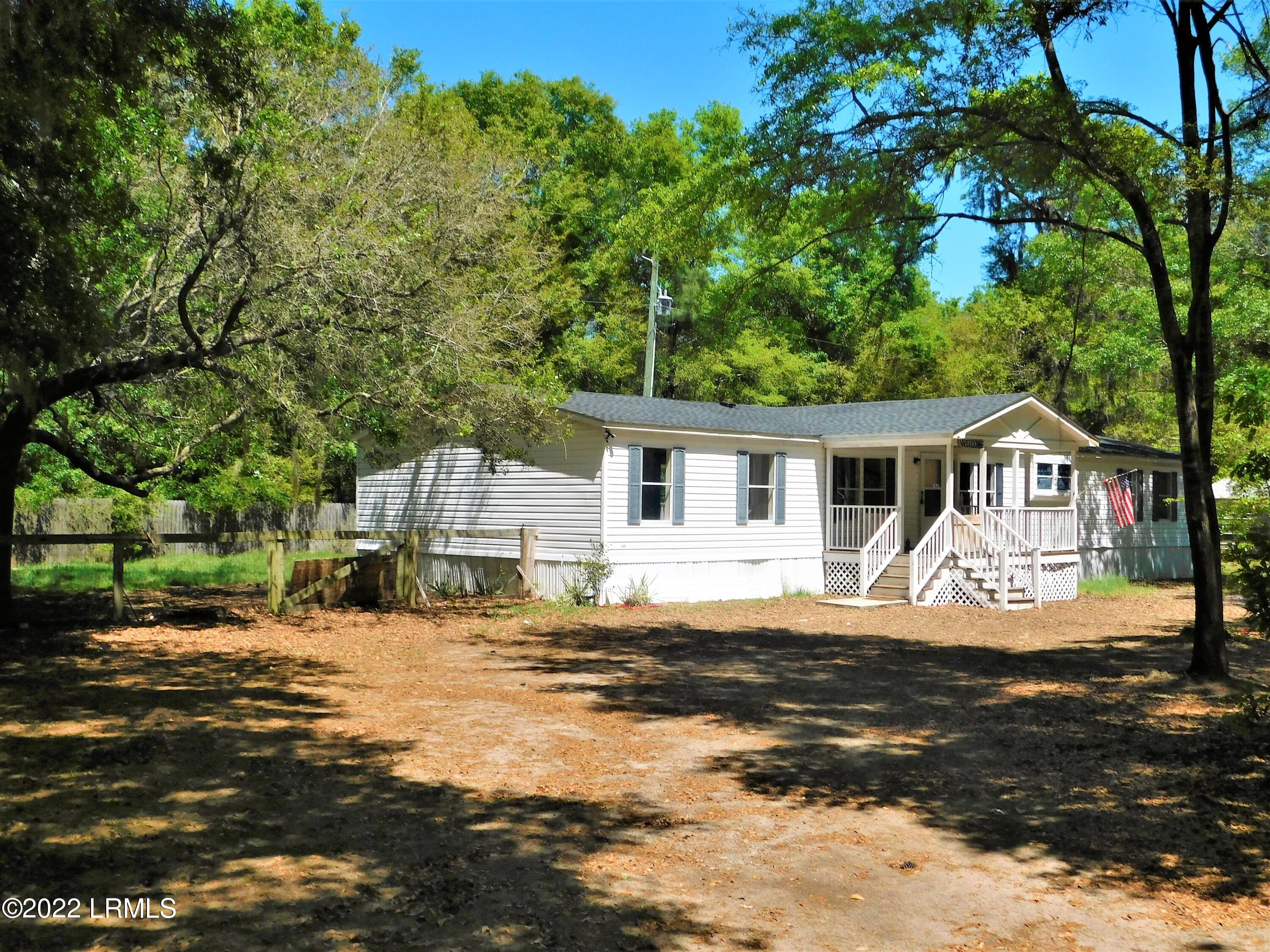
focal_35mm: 36
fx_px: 1321
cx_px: 635
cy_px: 476
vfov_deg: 39.7
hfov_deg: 51.4
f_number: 7
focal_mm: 6.3
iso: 125
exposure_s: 1/400
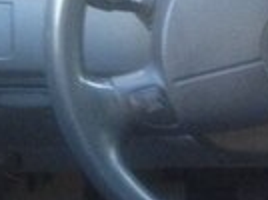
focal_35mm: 173
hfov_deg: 10.2
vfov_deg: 8.6
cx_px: 604
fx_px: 1337
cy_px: 123
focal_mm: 4.28
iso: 100
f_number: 2.4
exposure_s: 1/20
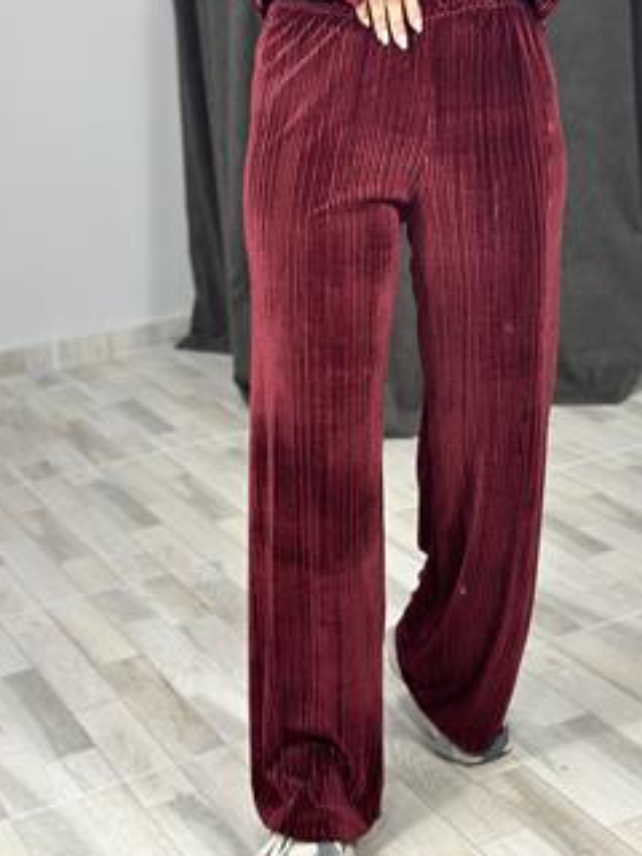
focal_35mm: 62
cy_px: 333
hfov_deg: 23.6
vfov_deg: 31.1
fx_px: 1533
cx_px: 332
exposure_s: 1/50
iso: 125
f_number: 1.78
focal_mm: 6.86
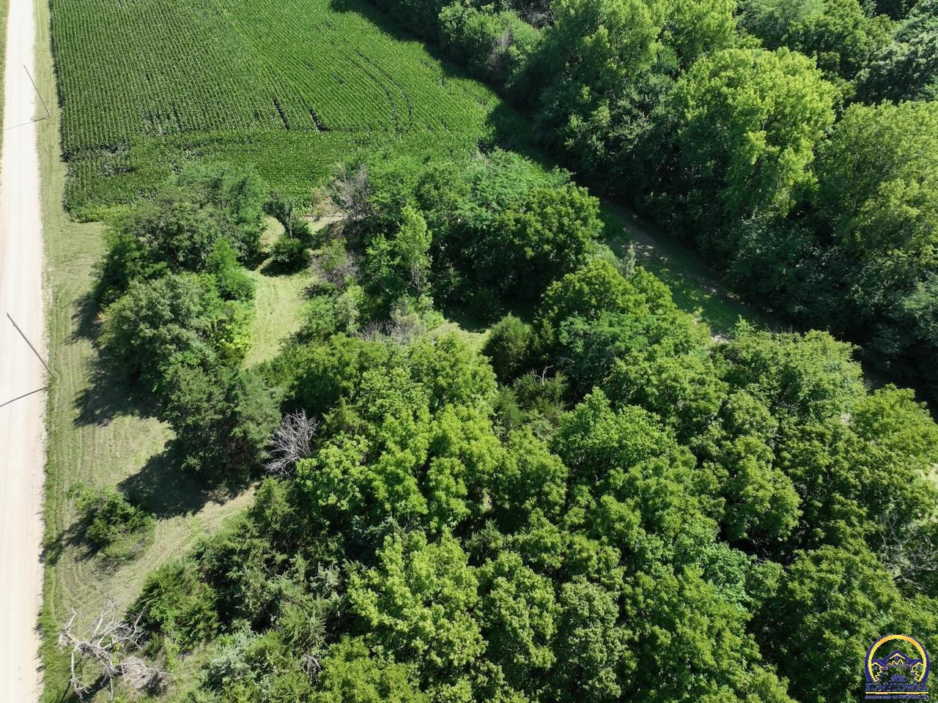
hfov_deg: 71.6
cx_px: 469
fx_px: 650
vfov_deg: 56.8
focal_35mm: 24
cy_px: 352
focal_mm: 12.29
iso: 120
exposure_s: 1/1000
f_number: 2.8
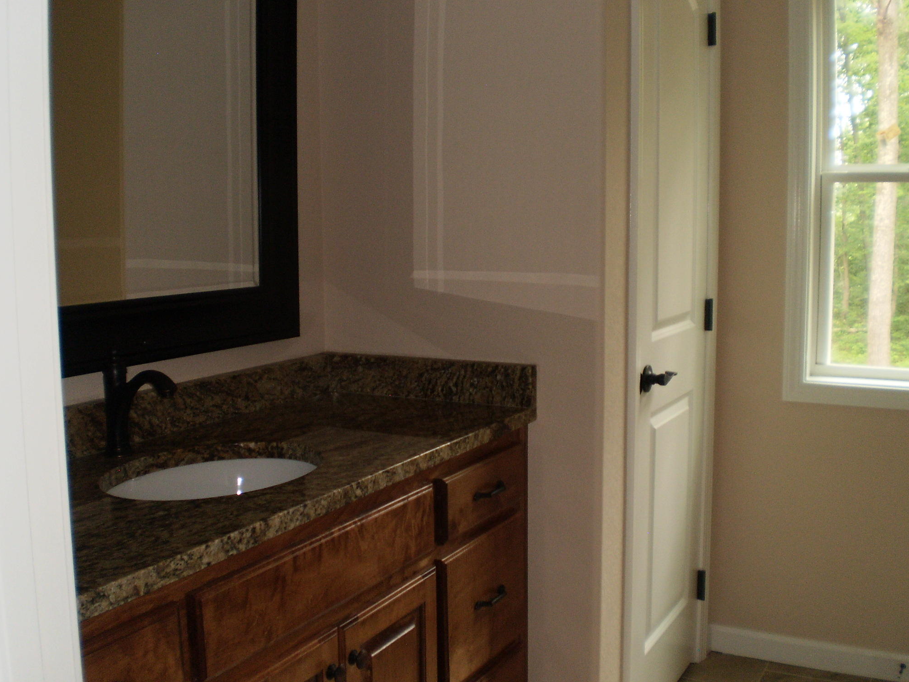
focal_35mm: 37
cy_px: 348
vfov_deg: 38.7
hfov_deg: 50.1
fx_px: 971
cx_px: 450
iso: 125
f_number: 3.1
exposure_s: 1/30
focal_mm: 6.3
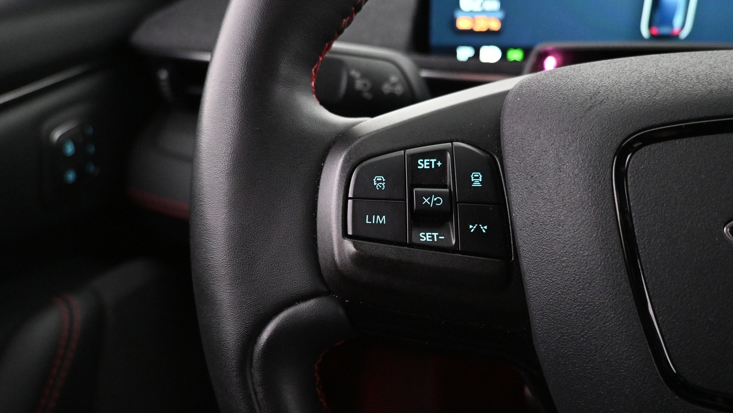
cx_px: 383
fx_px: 564
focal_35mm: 29
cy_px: 230
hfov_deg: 66.0
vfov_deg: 40.1
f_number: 3.5
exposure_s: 1/50
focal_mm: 16
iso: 4000
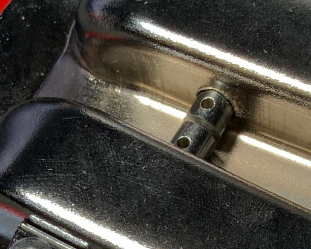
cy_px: 368
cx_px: 331
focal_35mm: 141
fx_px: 1298
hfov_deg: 13.4
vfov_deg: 10.6
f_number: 1.8
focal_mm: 3
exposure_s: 1/156
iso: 25
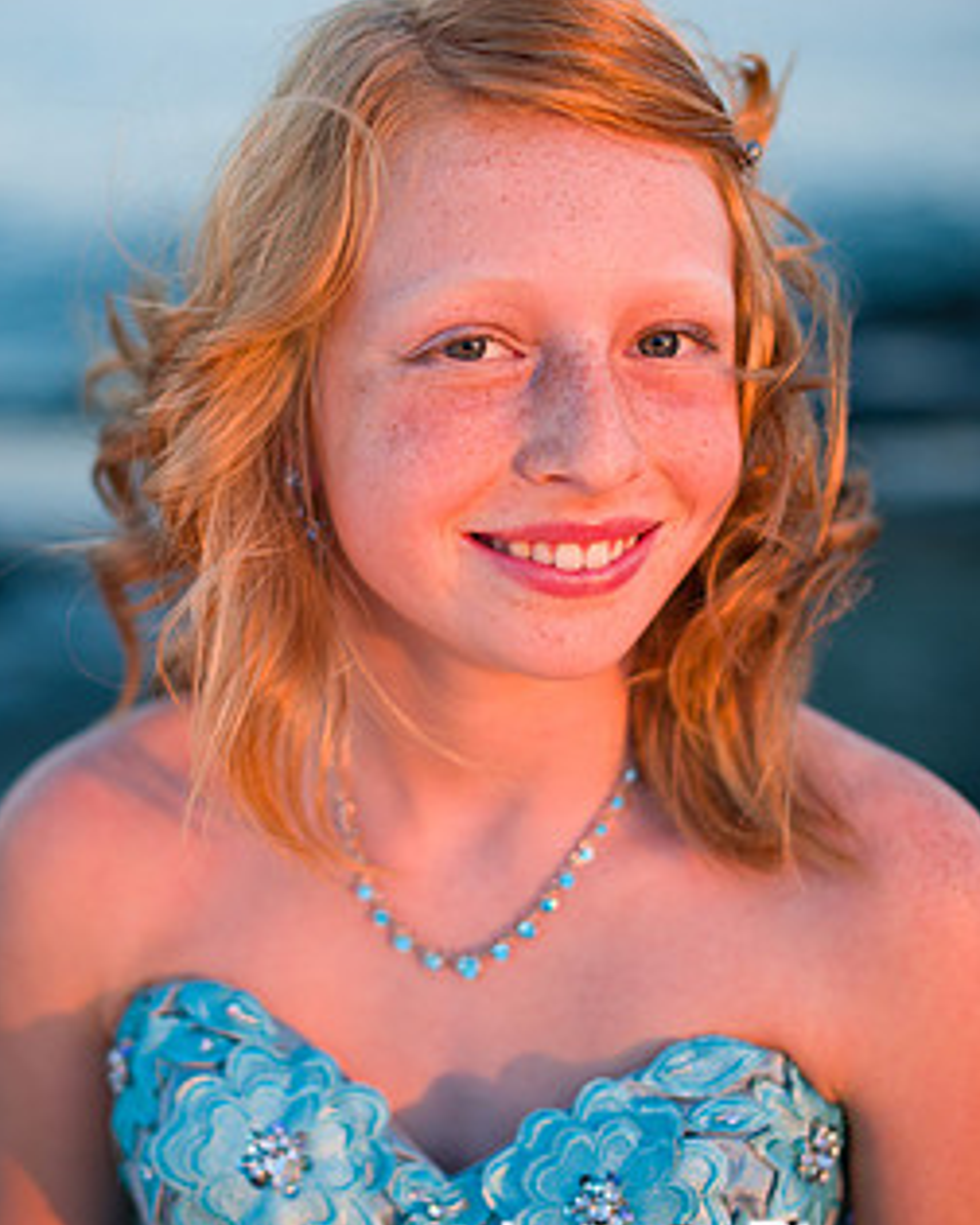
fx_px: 2429
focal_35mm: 67
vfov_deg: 28.3
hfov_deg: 22.8
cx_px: 418
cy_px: 552
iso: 160
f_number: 2
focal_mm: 50
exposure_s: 1/400
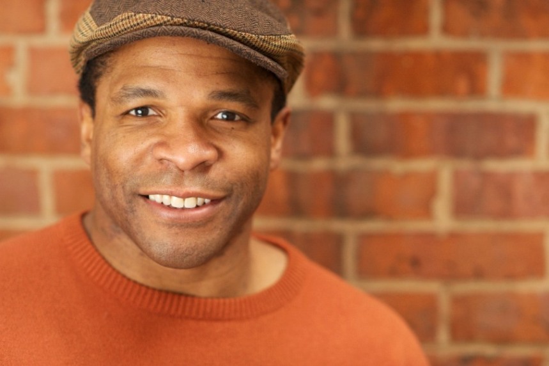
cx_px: 274
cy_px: 183
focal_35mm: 135
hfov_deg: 15.2
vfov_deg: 10.2
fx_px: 2058
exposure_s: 1/200
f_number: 2.8
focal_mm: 135
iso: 640
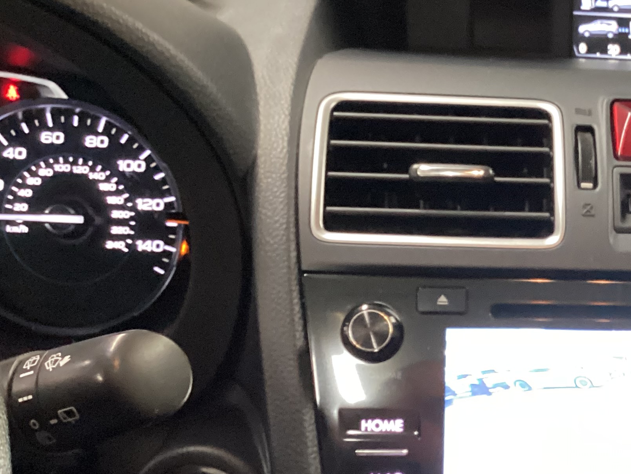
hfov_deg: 28.7
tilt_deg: -26.2
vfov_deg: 23.0
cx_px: 635
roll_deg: -4.4
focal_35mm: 63
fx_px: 1149
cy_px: 380
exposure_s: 1/30
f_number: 2.4
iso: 320
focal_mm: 3.3
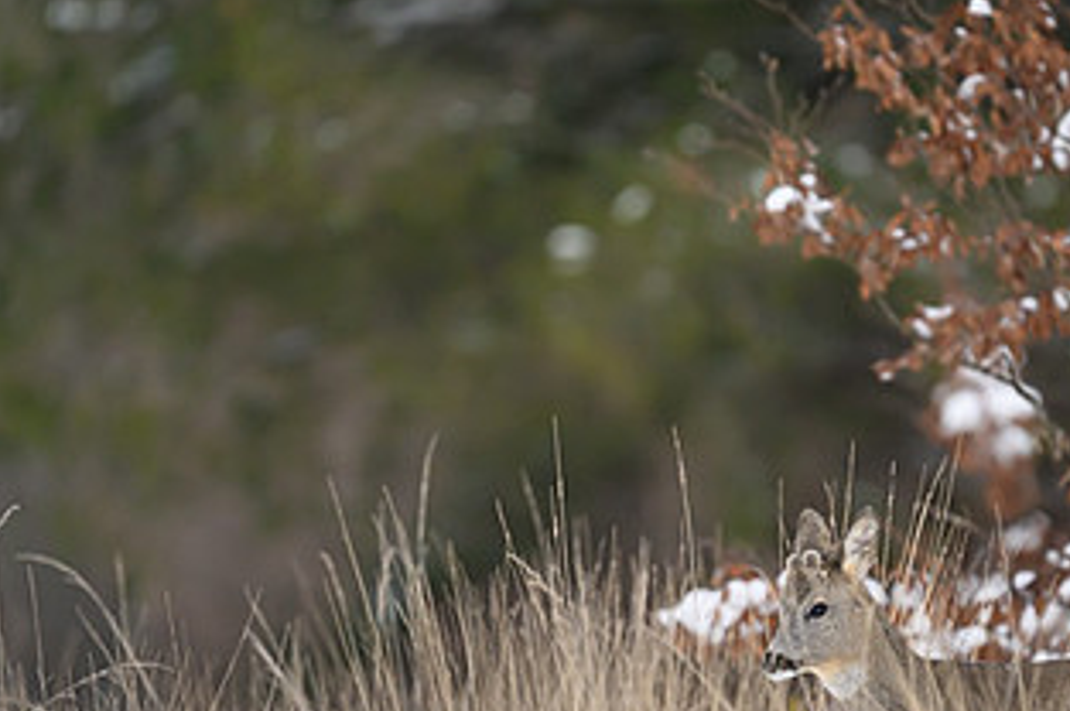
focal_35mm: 1038
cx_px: 738
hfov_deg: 2.0
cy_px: 485
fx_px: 30819
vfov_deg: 1.3
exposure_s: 1/2500
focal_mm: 560
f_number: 4
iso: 800
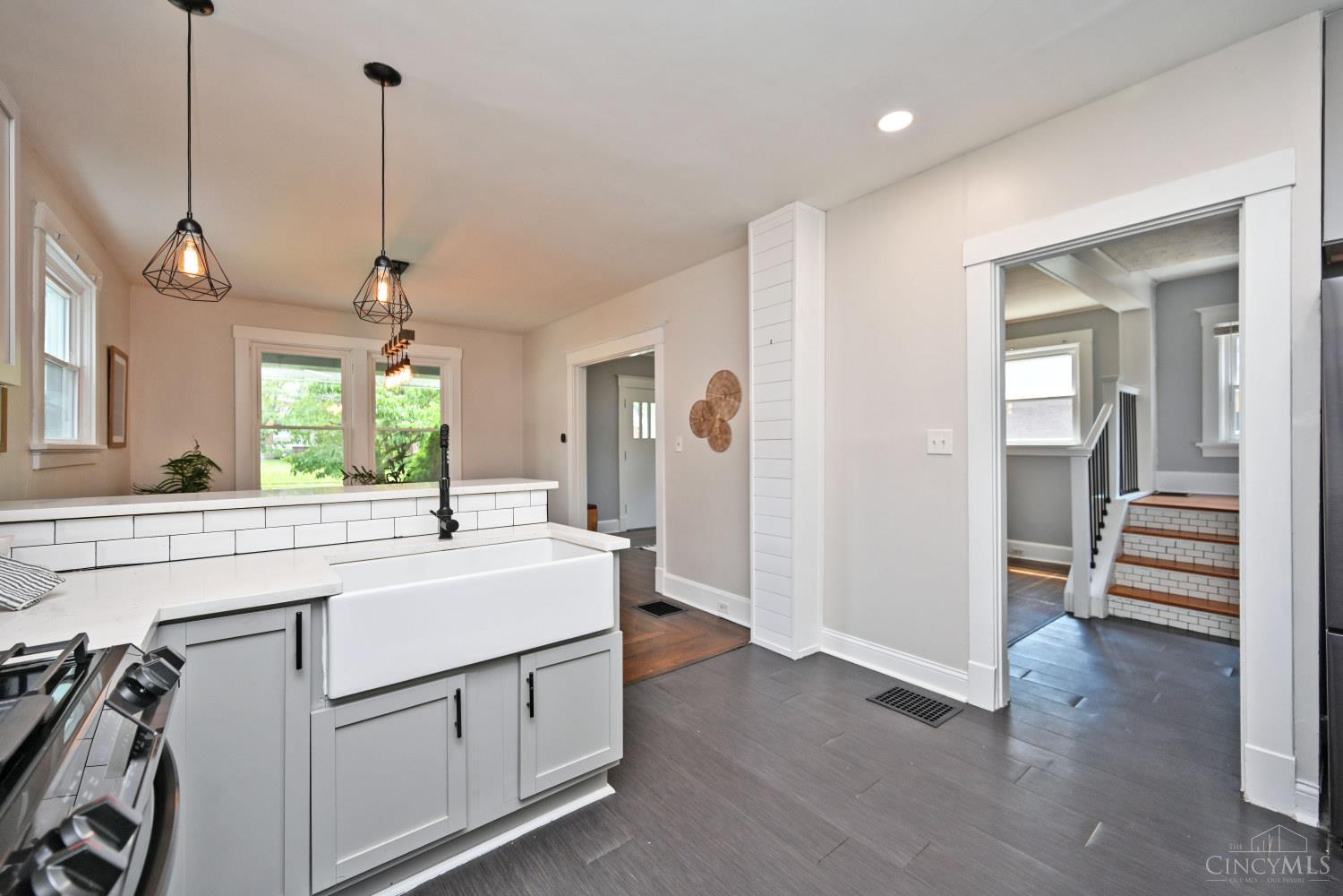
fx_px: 522
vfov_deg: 81.2
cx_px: 672
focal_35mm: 14
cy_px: 448
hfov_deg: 104.3
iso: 200
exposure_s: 1/80
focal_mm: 14
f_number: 4.5
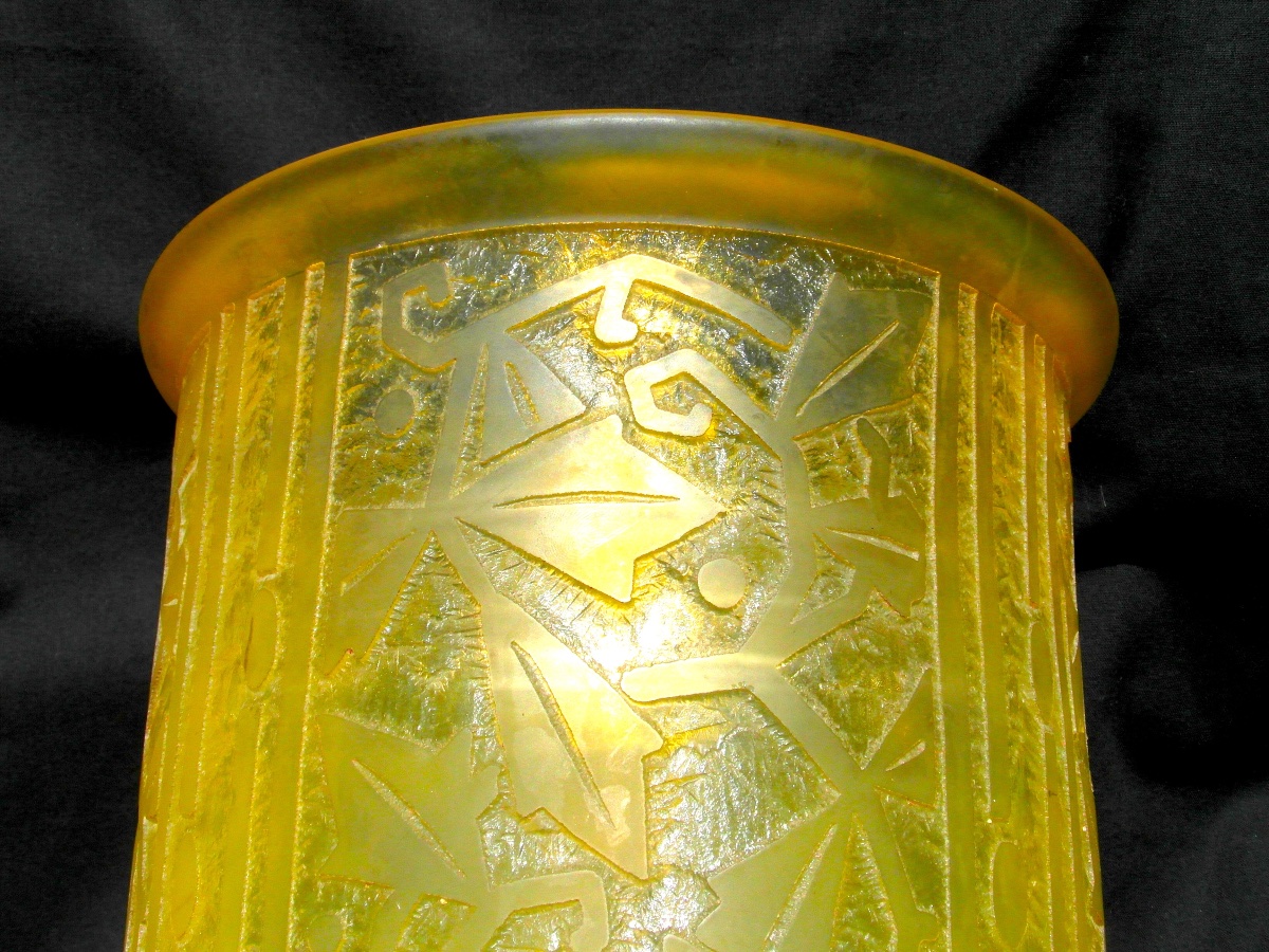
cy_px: 476
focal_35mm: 41
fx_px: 1503
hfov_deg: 45.8
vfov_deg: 35.1
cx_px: 634
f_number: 5.8
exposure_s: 1/750
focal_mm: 6.8
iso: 80
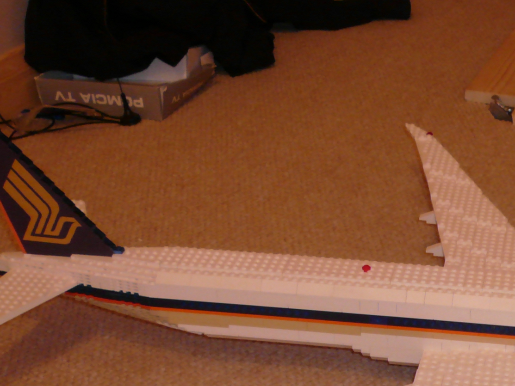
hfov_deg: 27.1
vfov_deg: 20.7
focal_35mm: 69
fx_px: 1027
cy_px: 376
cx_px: 469
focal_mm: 4.6
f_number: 2.8
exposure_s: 1/8
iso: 100
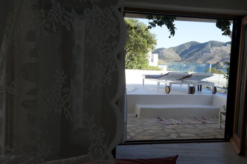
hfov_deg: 46.4
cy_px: 82
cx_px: 124
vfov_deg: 31.8
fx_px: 288
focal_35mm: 42
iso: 1000
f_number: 20
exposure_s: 1/100
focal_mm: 42
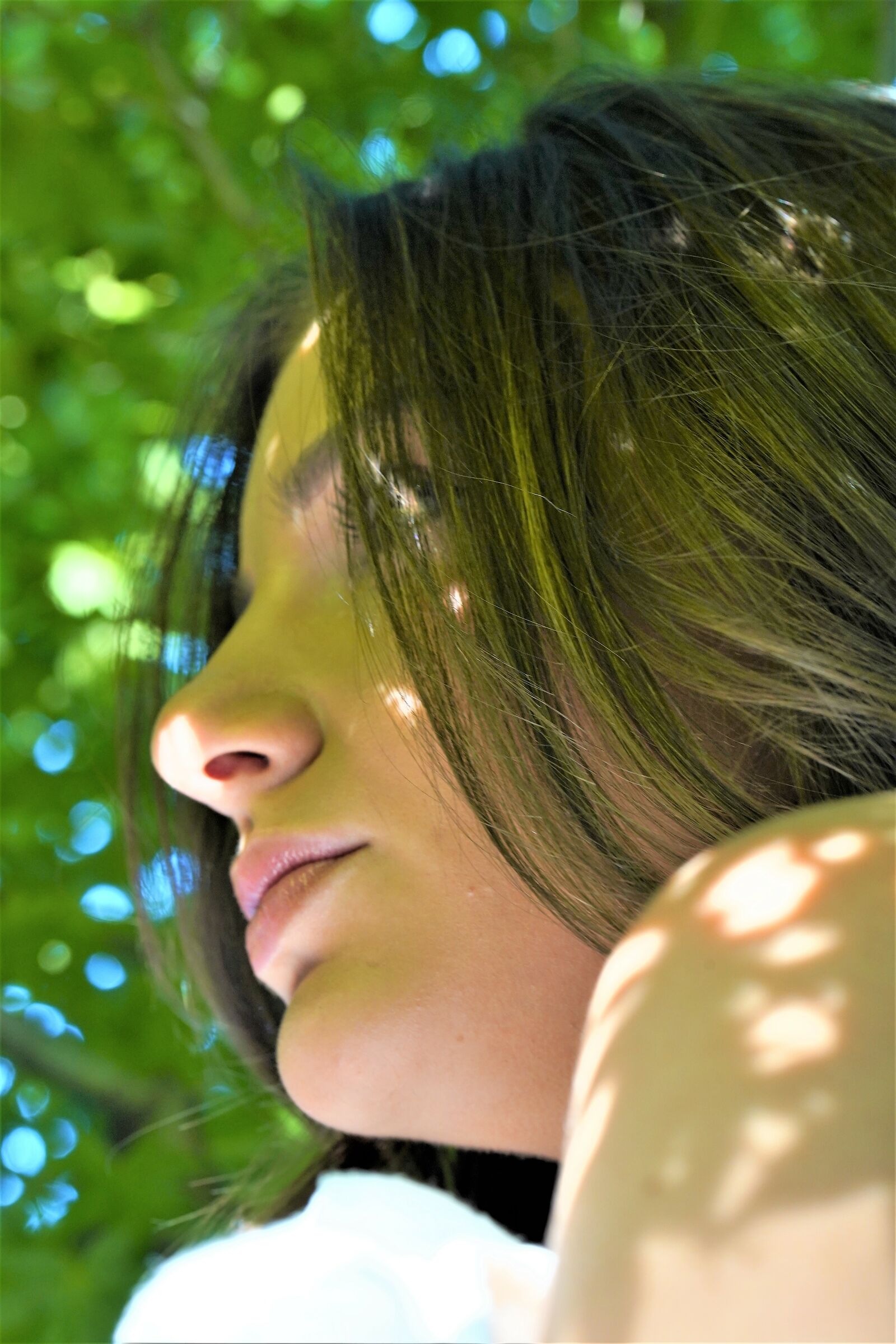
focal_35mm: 90
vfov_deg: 22.6
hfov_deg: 15.2
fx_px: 3360
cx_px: 448
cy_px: 672
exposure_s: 1/80
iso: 1000
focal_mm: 90
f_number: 8
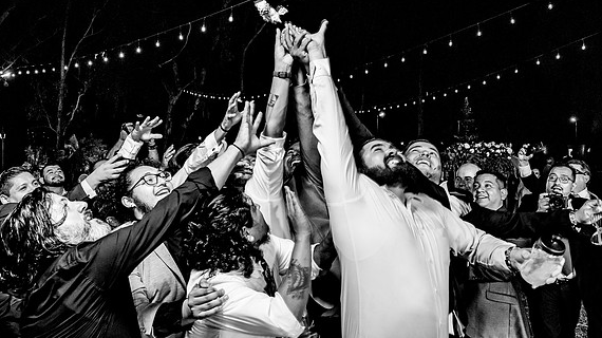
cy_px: 136
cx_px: 295
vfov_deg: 42.6
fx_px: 431
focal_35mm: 27
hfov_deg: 69.9
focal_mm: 24
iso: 2000
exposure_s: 1/160
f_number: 8
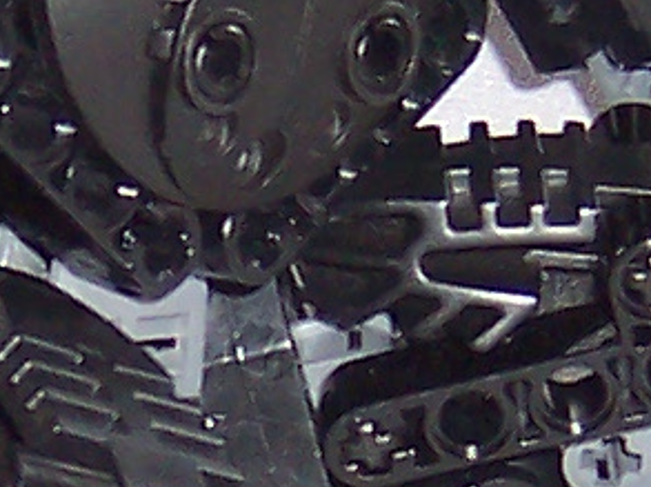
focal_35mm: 250
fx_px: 4696
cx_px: 244
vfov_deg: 5.9
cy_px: 498
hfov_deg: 7.9
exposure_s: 1/60
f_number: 2.8
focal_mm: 5.6
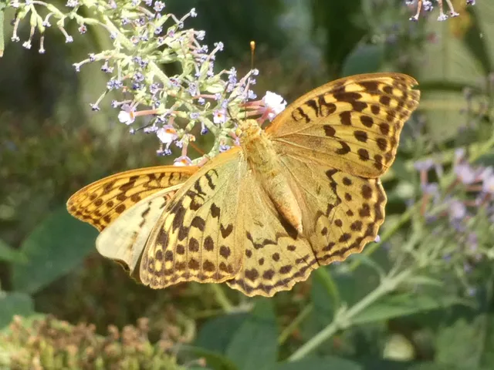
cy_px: 185
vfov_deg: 4.7
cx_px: 247
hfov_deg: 6.2
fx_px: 4552
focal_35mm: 319
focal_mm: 57.2
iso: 250
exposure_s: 1/80
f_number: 5.6
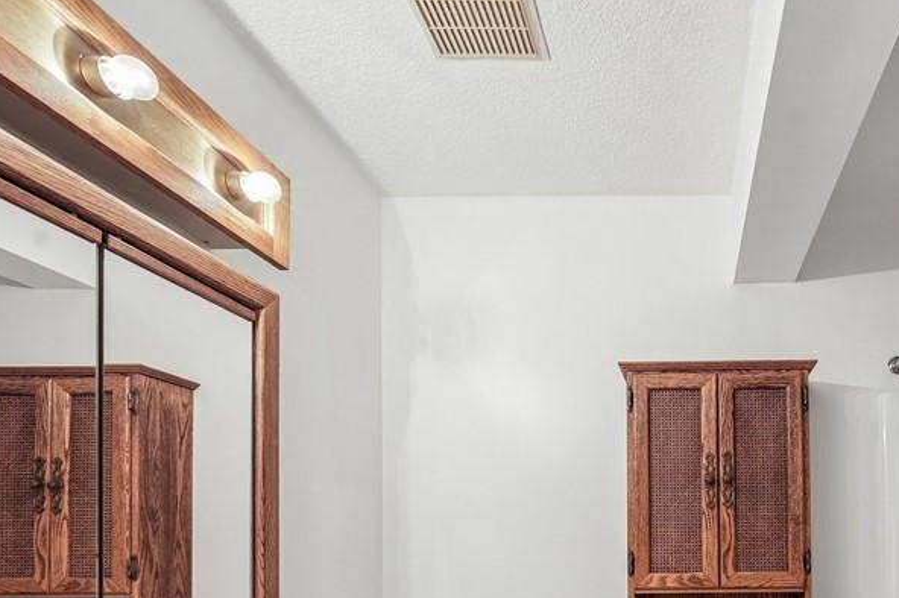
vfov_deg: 50.9
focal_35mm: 22
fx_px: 549
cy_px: 533
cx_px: 697
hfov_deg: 72.0
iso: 400
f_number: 8
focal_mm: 12
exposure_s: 1/10
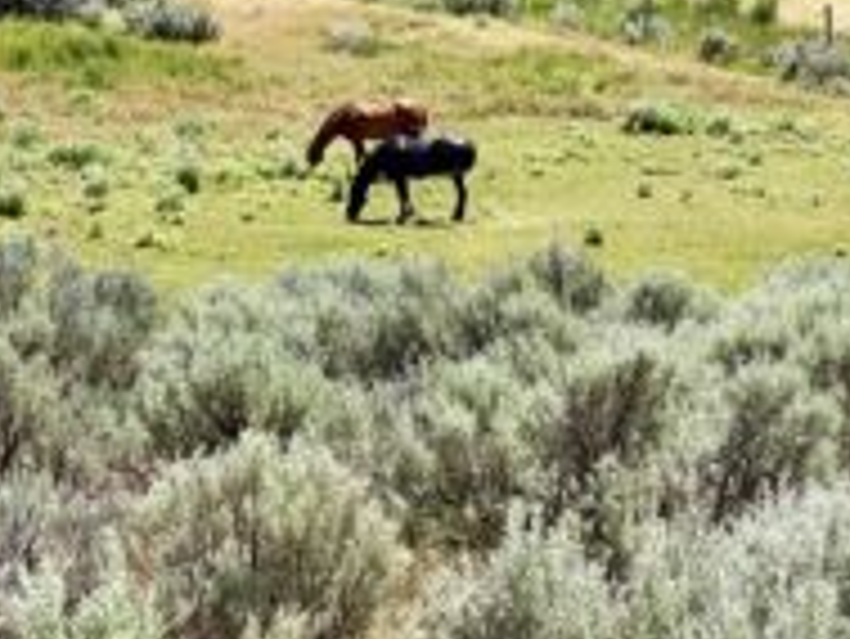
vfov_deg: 7.0
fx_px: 5209
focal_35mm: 212
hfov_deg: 9.3
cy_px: 243
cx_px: 333
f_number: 2.8
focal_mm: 16.89
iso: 50
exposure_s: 1/638
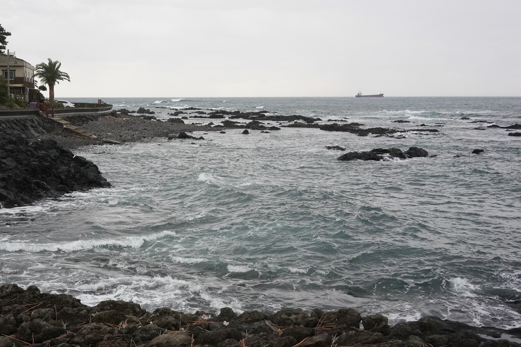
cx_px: 190
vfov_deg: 28.7
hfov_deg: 41.6
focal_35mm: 47
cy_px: 179
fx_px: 680
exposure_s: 1/250
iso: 2500
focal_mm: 35
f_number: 14
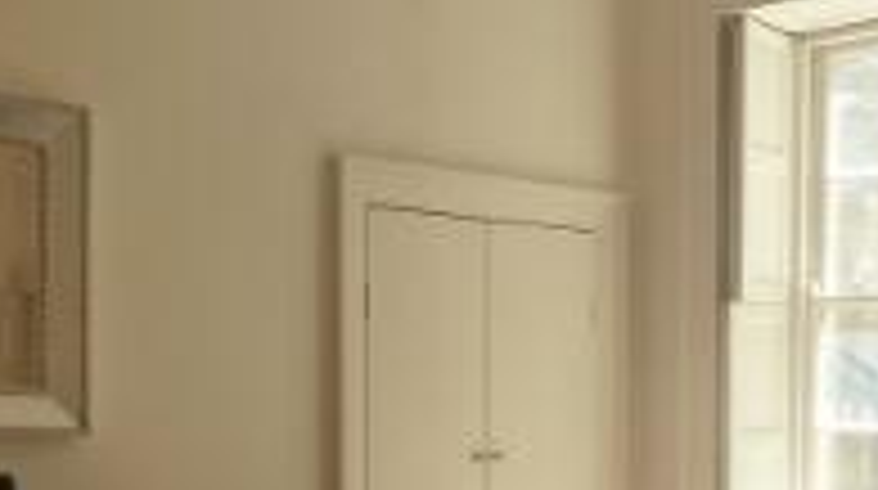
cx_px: 576
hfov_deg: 30.0
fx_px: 1627
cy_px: 479
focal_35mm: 70
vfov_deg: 16.8
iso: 125
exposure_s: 1/100
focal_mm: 4.1
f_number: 3.3
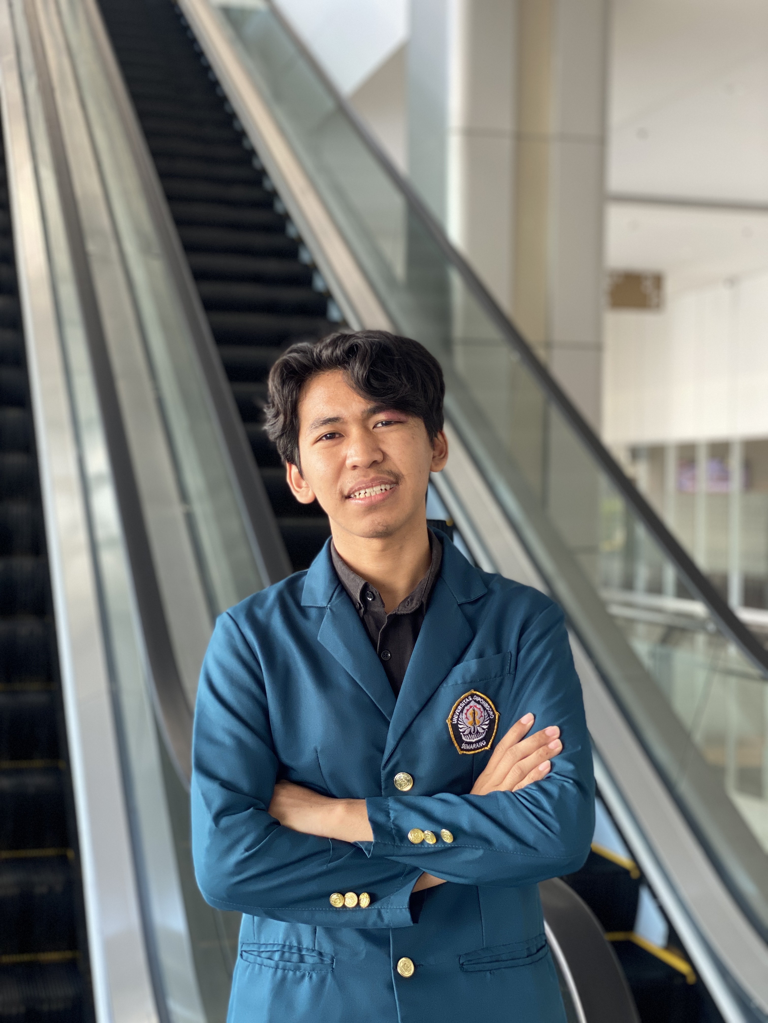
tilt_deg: +1.3
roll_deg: -1.1
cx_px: 384
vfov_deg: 36.8
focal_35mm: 52
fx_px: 1538
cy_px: 512
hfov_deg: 28.0
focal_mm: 6
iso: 100
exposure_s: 1/100
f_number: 2
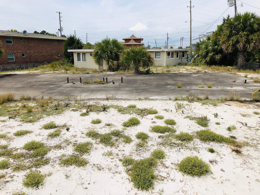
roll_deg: +0.7
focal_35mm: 28
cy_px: 98
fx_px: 210
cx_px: 130
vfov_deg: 49.7
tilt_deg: -13.6
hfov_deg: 63.4
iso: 20
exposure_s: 1/4000
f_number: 1.8
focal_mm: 3.99
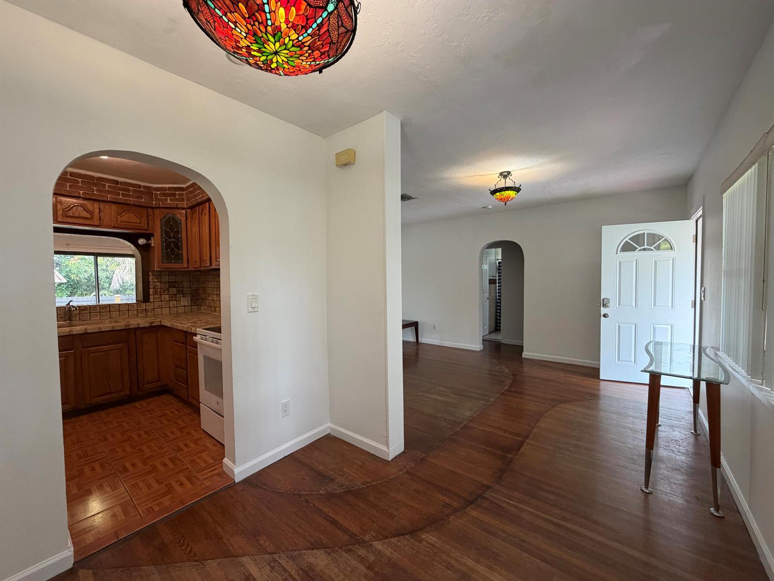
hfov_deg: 102.1
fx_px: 313
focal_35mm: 14
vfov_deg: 85.7
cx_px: 387
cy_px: 290
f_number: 2.2
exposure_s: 1/120
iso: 320
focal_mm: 2.22
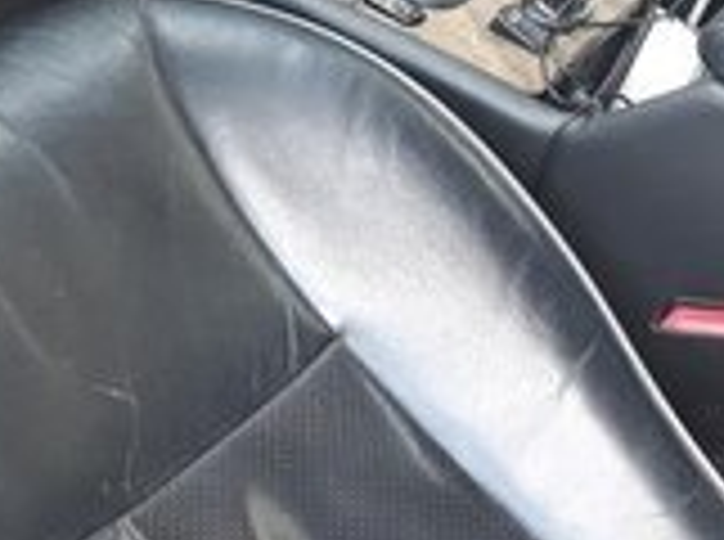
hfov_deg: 17.5
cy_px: -353
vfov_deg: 12.4
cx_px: 85
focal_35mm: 111
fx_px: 2316
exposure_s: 1/50
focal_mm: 3.71
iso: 100
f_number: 1.7
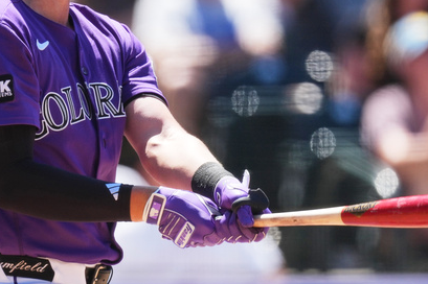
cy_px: 111
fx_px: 17842
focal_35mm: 1502
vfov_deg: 0.9
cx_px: 10
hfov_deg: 1.4
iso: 400
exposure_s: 1/2000
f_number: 4
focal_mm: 600
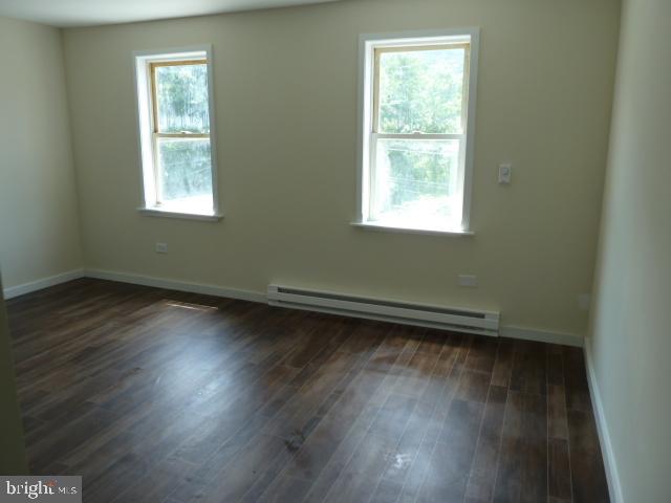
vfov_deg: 54.9
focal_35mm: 25
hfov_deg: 69.4
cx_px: 336
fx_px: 485
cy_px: 252
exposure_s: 1/40
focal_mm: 4.1
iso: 80
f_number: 3.3
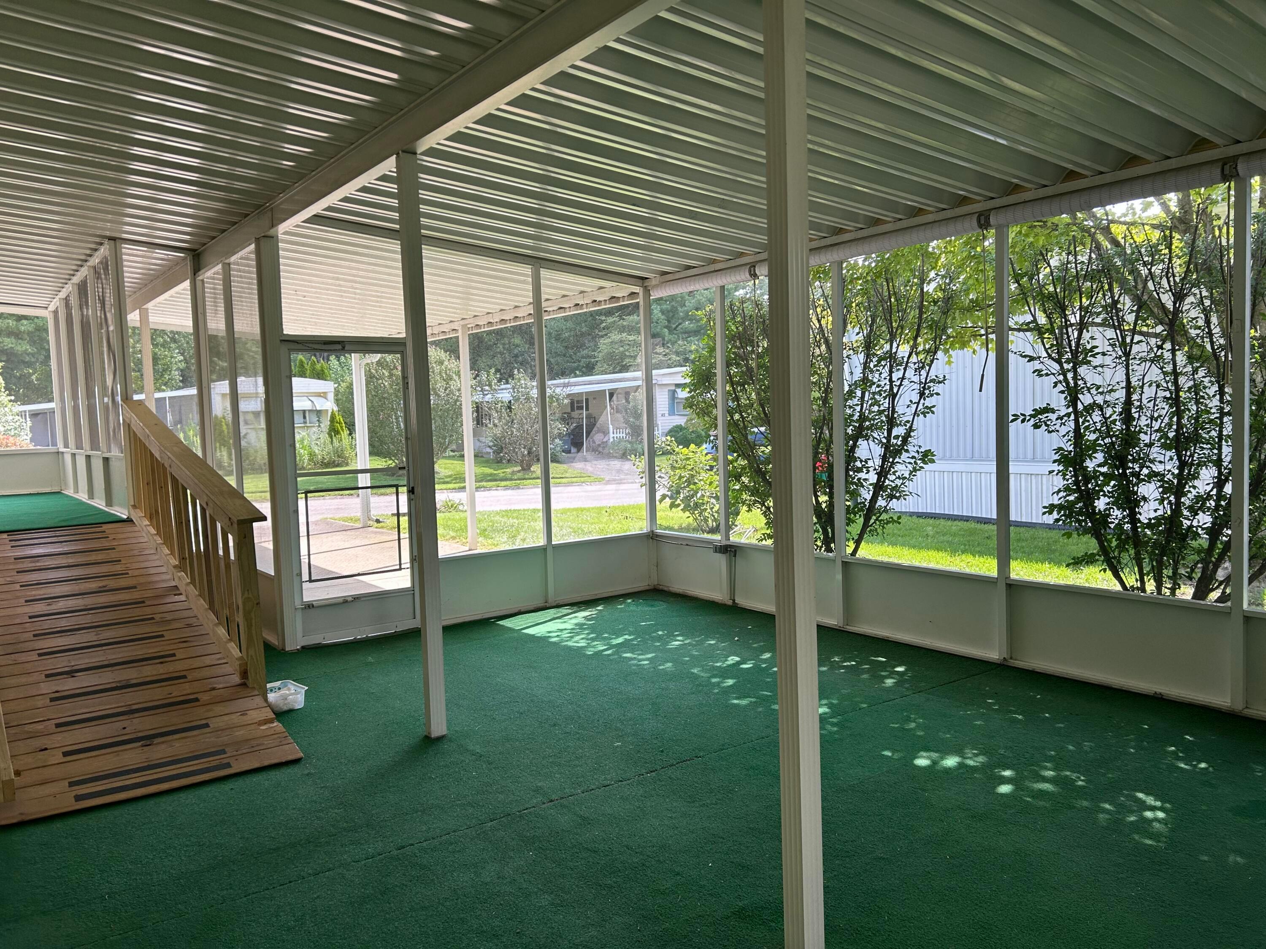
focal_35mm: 26
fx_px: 951
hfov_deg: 67.3
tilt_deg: -4.6
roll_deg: +2.5
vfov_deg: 53.1
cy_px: 474
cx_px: 633
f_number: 1.5
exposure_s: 1/274
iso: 40
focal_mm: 5.7
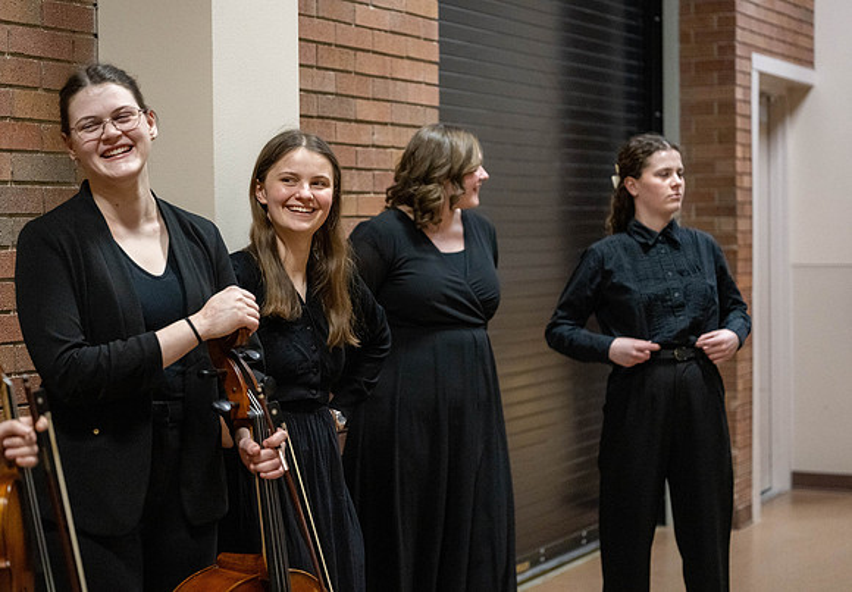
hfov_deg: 27.7
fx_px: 1728
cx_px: 444
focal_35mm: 72
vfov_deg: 19.4
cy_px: 296
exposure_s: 1/250
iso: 6400
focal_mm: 70
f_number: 2.8
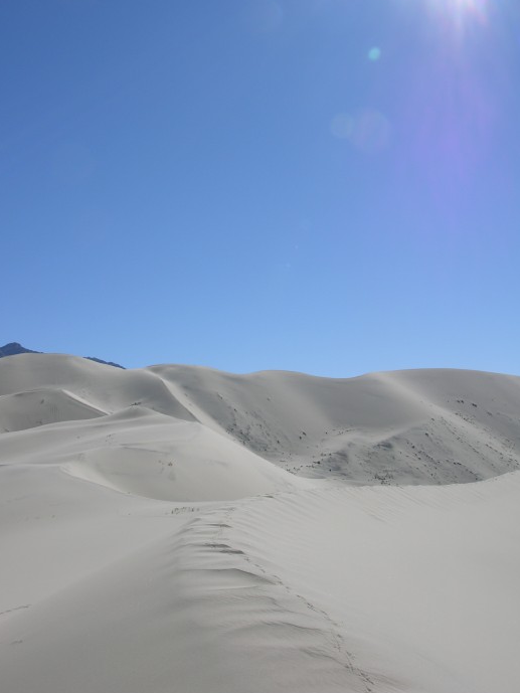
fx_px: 781
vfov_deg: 47.9
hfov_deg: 36.8
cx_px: 250
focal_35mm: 39
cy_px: 338
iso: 50
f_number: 7.1
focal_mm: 8.9
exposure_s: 1/358
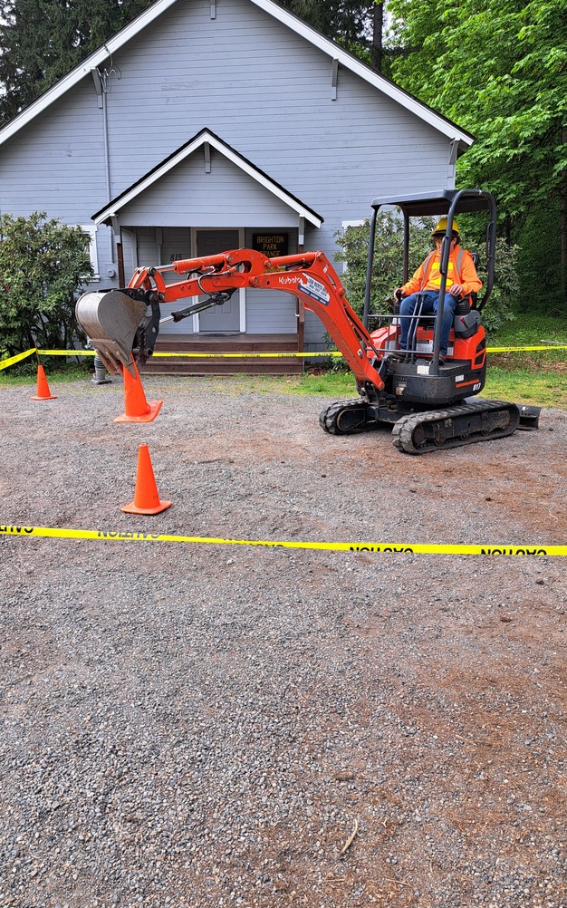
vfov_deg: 70.4
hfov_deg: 47.3
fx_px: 643
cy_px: 446
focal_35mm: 26
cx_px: 230
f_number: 1.8
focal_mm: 5.23
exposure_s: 1/267
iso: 50
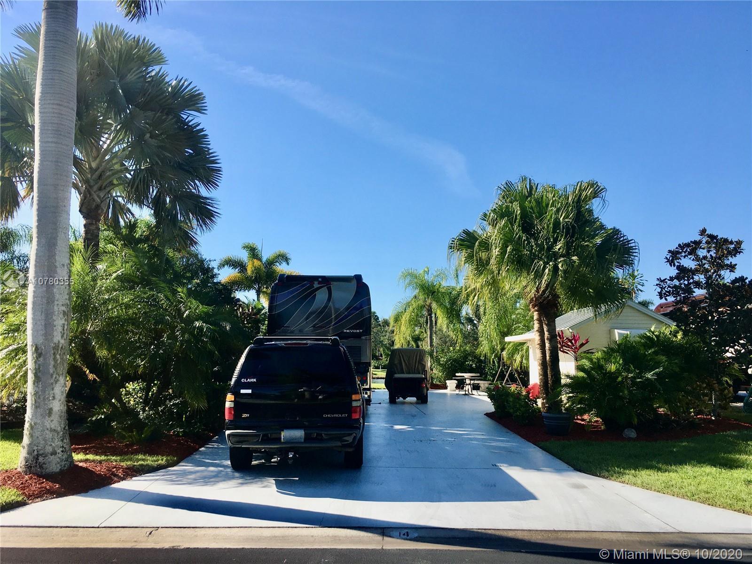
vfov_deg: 48.2
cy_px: 282
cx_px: 376
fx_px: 630
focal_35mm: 29
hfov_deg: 61.7
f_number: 2.2
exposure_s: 1/1221
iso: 25
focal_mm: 4.15
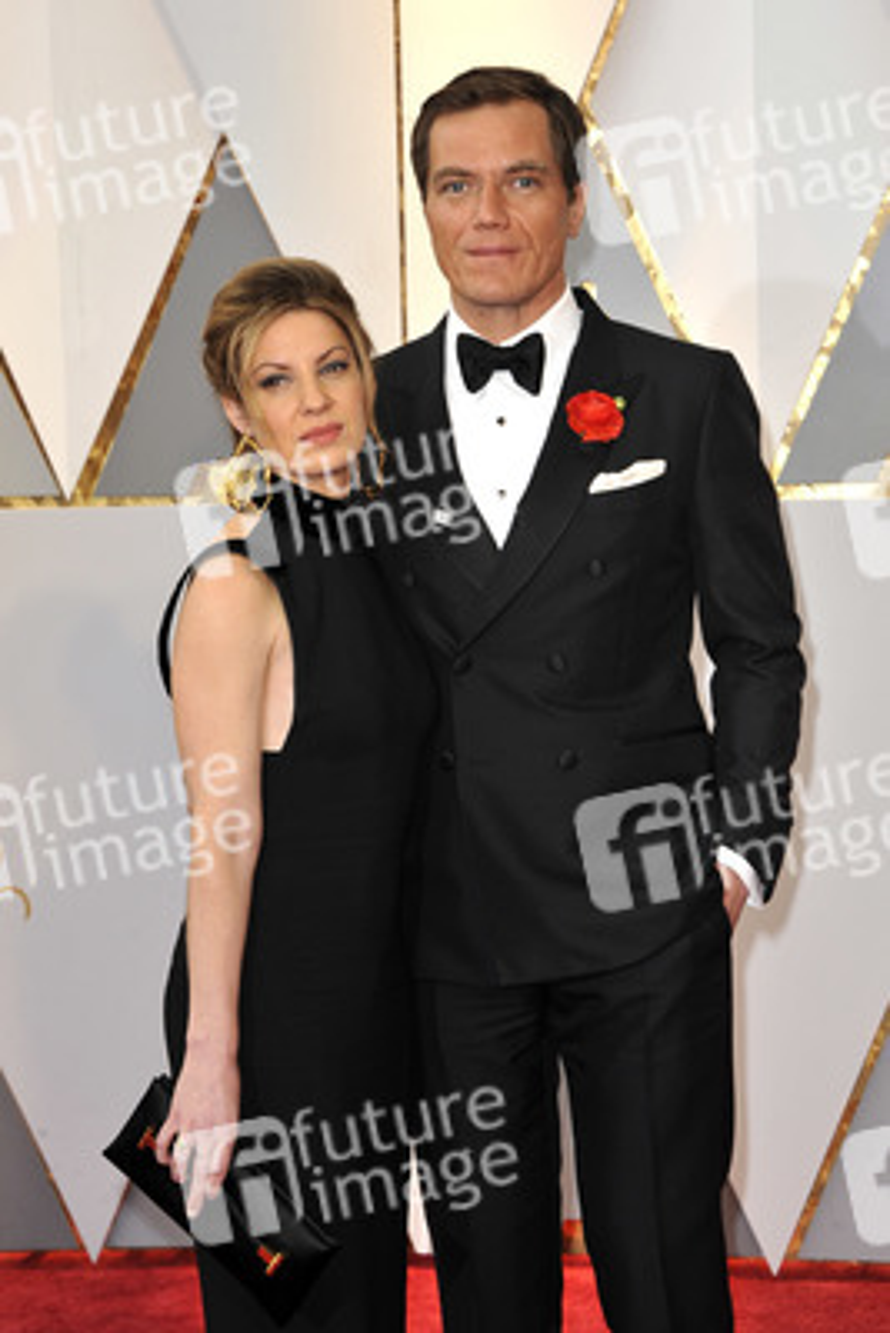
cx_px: 445
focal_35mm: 98
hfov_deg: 14.0
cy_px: 666
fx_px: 3631
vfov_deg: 20.8
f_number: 7.1
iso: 1000
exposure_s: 1/250
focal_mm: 98
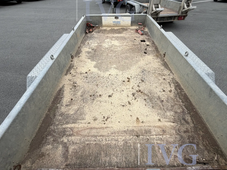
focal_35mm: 17
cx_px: 115
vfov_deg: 74.7
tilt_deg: -39.6
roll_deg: +0.3
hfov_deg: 91.0
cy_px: 82
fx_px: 111
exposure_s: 1/502
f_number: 2.2
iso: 50
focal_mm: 2.22
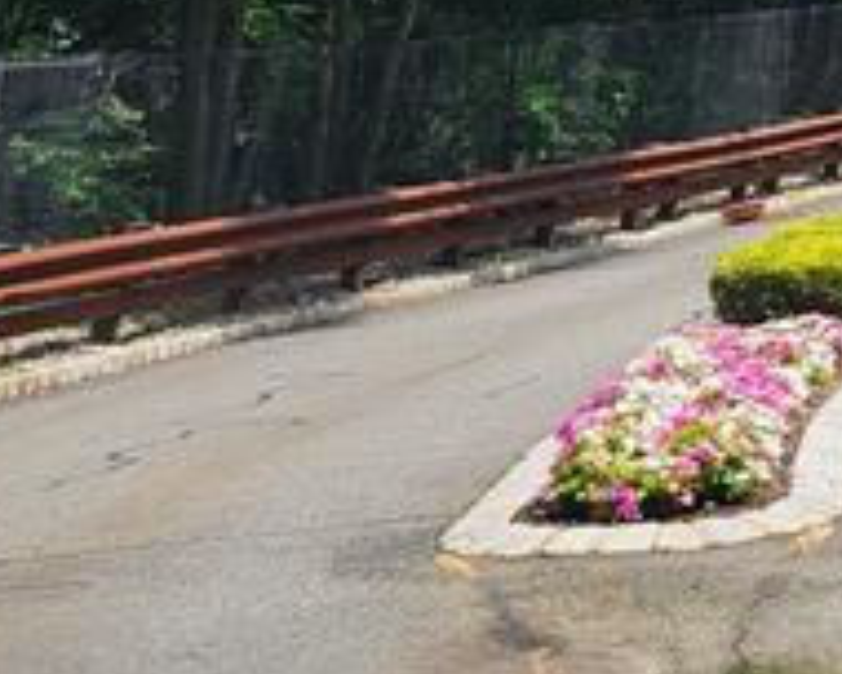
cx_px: 1852
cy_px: -811
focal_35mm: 121
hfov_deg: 13.0
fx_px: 3015
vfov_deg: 11.2
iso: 25
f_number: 1.8
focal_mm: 5.54
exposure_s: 1/1038
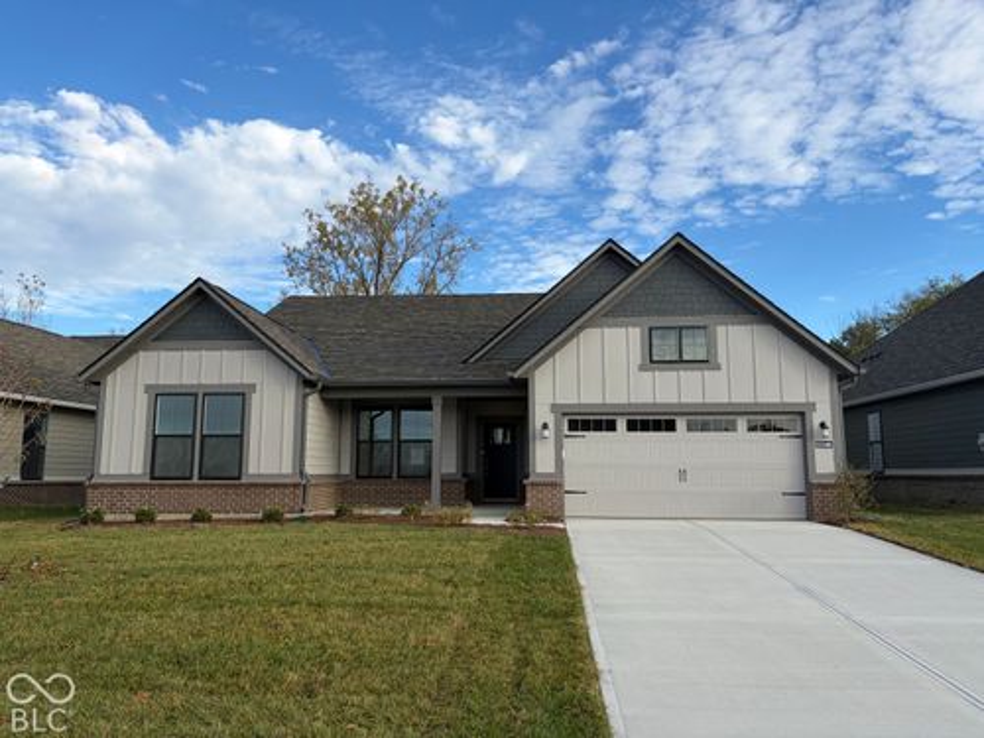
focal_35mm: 26
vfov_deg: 53.1
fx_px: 739
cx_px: 492
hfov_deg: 67.3
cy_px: 369
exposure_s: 1/1517
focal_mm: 5.96
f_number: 1.6
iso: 50
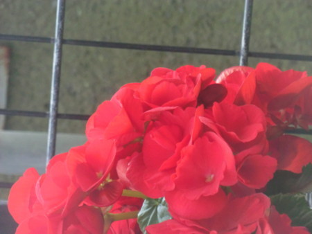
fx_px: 2164
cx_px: 156
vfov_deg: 6.2
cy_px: 117
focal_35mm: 240
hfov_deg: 8.2
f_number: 5.7
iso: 500
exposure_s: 1/60
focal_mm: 43
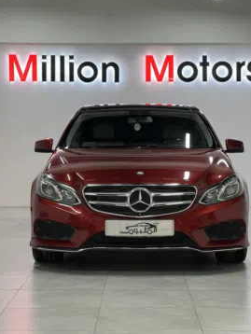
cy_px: 167
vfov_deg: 22.7
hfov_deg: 17.2
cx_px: 136
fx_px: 830
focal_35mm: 86
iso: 400
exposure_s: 1/60
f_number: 2.8
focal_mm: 9
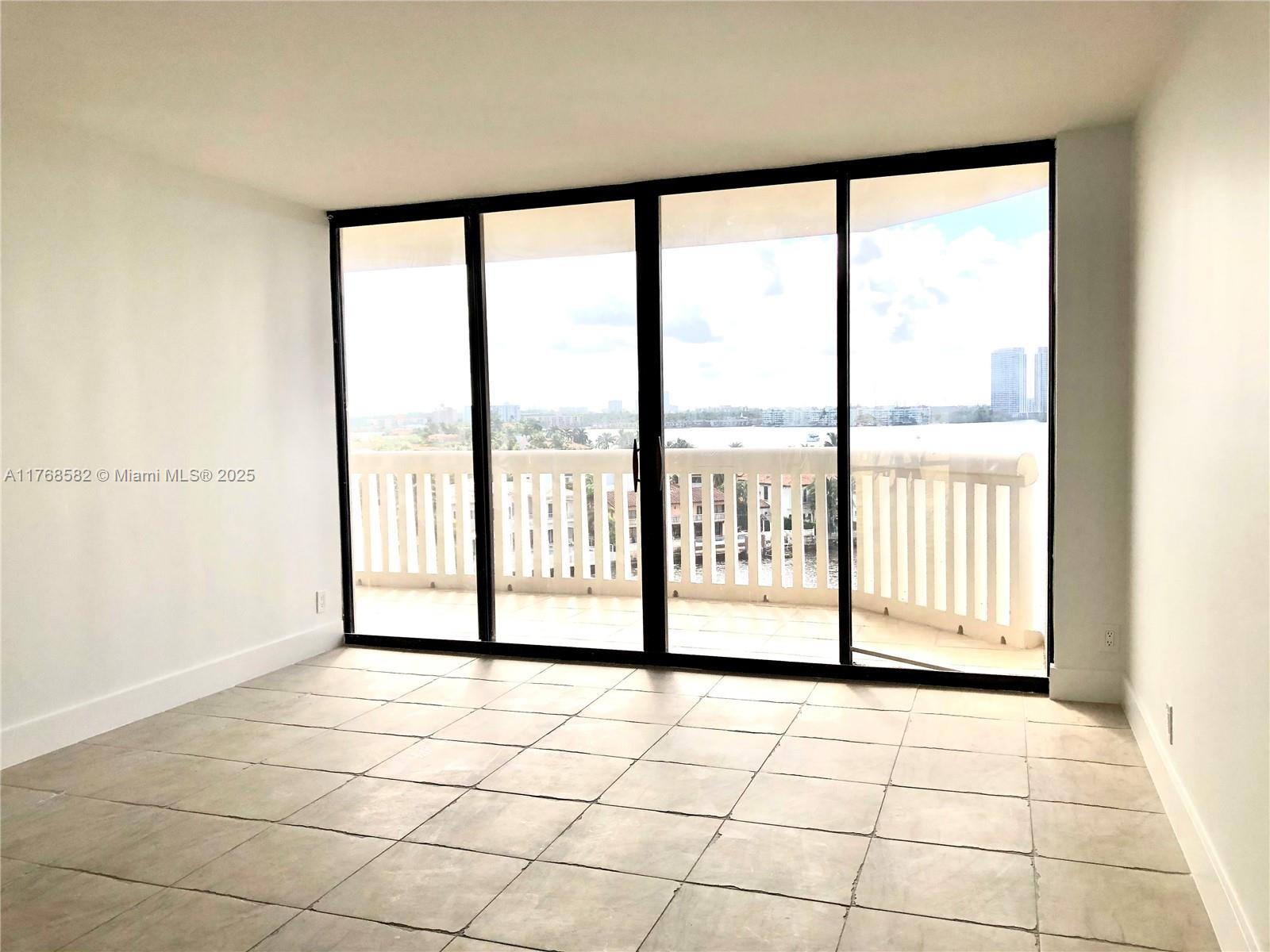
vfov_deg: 49.7
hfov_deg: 63.4
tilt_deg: -4.0
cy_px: 476
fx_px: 1027
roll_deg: +1.6
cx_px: 635
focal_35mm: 28
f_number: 1.8
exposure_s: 1/631
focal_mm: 3.99
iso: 20
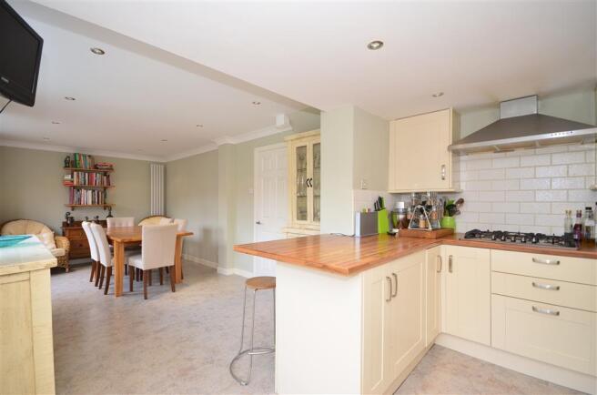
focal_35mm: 16
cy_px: 198
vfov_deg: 71.8
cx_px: 298
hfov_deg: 95.1
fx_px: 273
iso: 640
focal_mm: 11
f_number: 6.3
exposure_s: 1/20
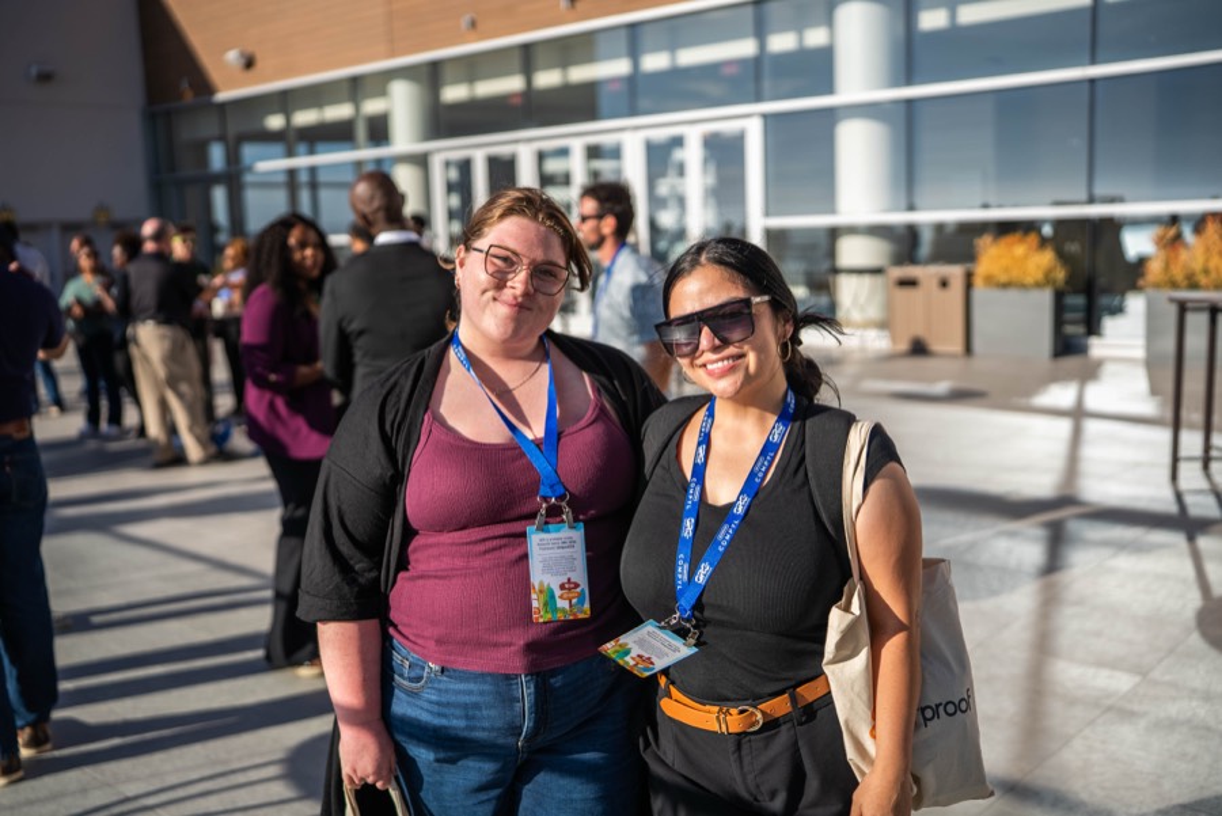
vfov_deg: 37.9
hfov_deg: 54.4
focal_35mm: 35
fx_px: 1189
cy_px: 408
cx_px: 611
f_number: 2
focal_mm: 35
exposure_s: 1/2500
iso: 100
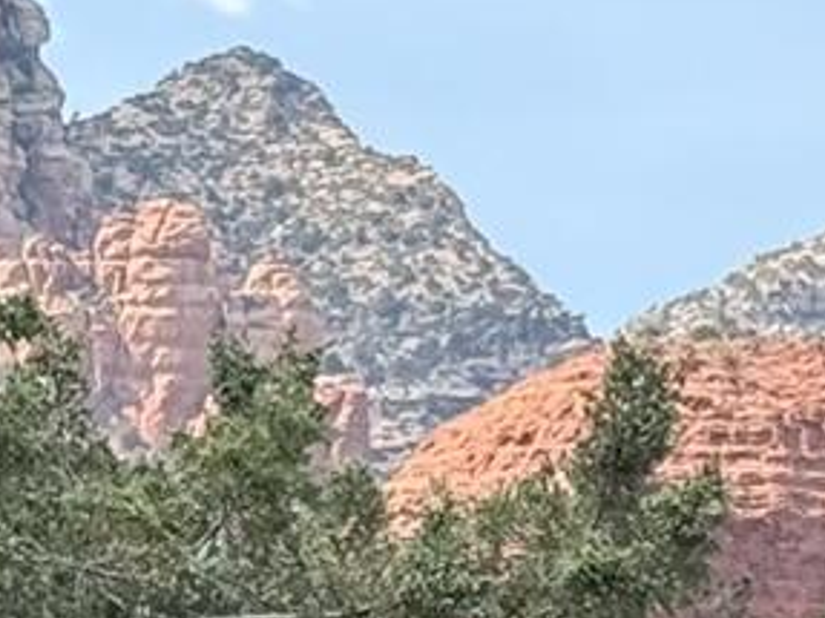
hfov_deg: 5.7
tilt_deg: +2.2
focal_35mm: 343
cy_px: 1276
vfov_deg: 4.3
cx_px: 1216
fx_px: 8171
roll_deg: -2.2
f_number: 1.78
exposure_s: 1/1795
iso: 80
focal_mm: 6.76
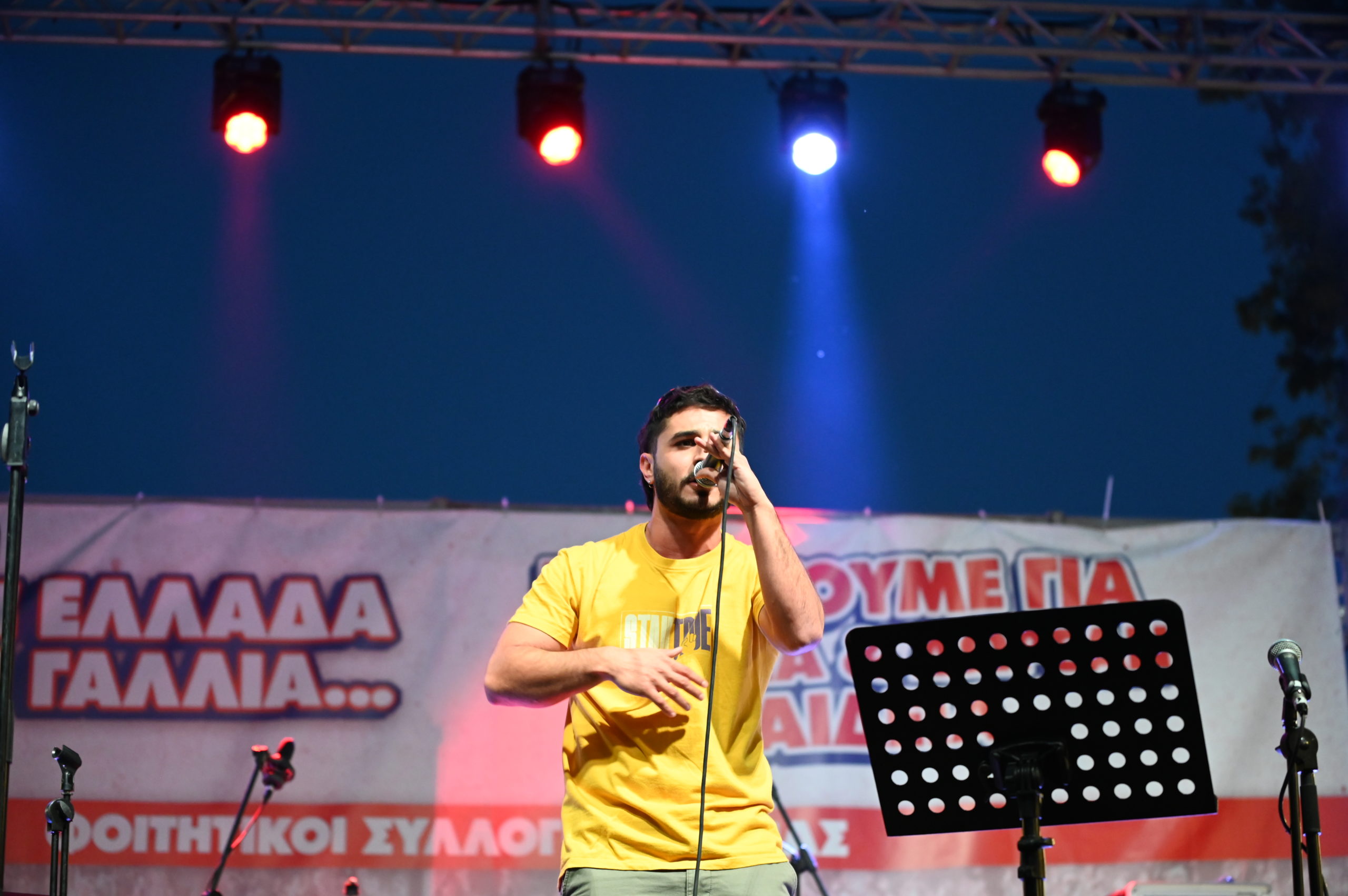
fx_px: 2619
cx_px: 674
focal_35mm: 70
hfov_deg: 28.9
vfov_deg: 19.4
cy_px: 448
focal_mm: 70
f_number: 2.8
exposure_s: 1/160
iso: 4500
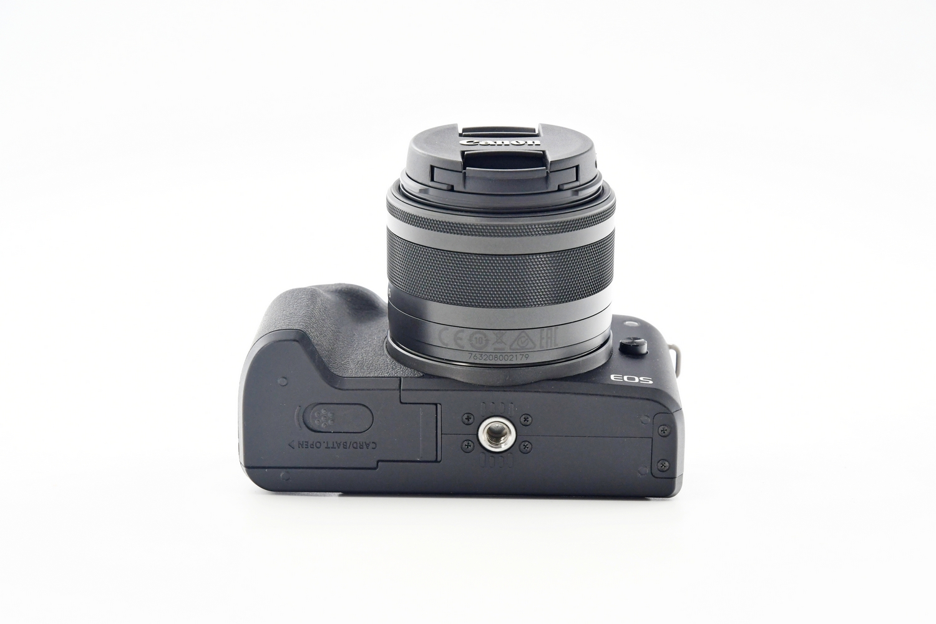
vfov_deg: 17.5
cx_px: 468
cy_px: 312
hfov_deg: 26.0
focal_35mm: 78
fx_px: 2028
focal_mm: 52
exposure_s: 1/100
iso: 1250
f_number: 8
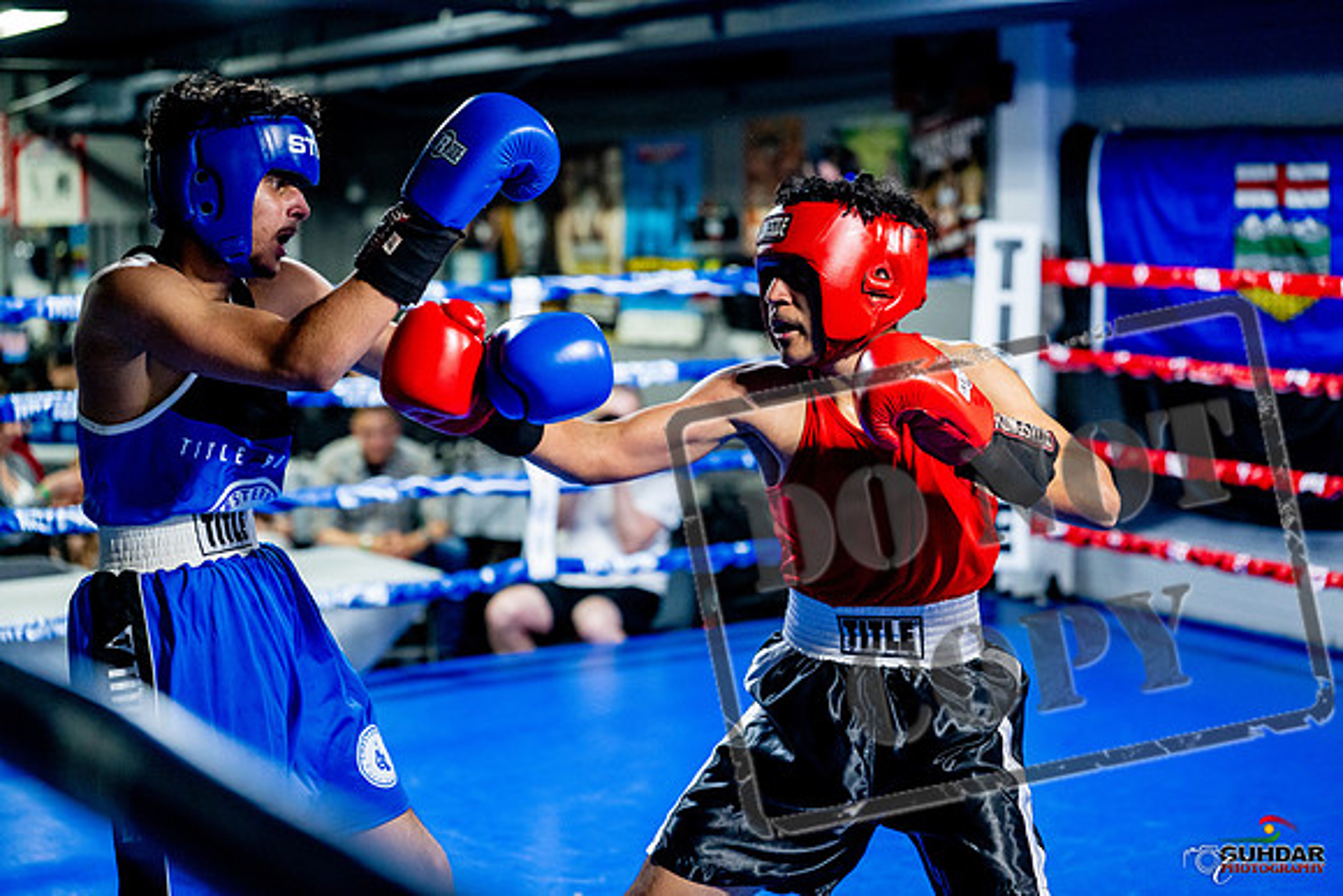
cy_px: 448
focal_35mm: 59
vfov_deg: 23.0
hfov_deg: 33.9
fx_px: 2201
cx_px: 672
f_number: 2
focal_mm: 59
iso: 4000
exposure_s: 1/1000
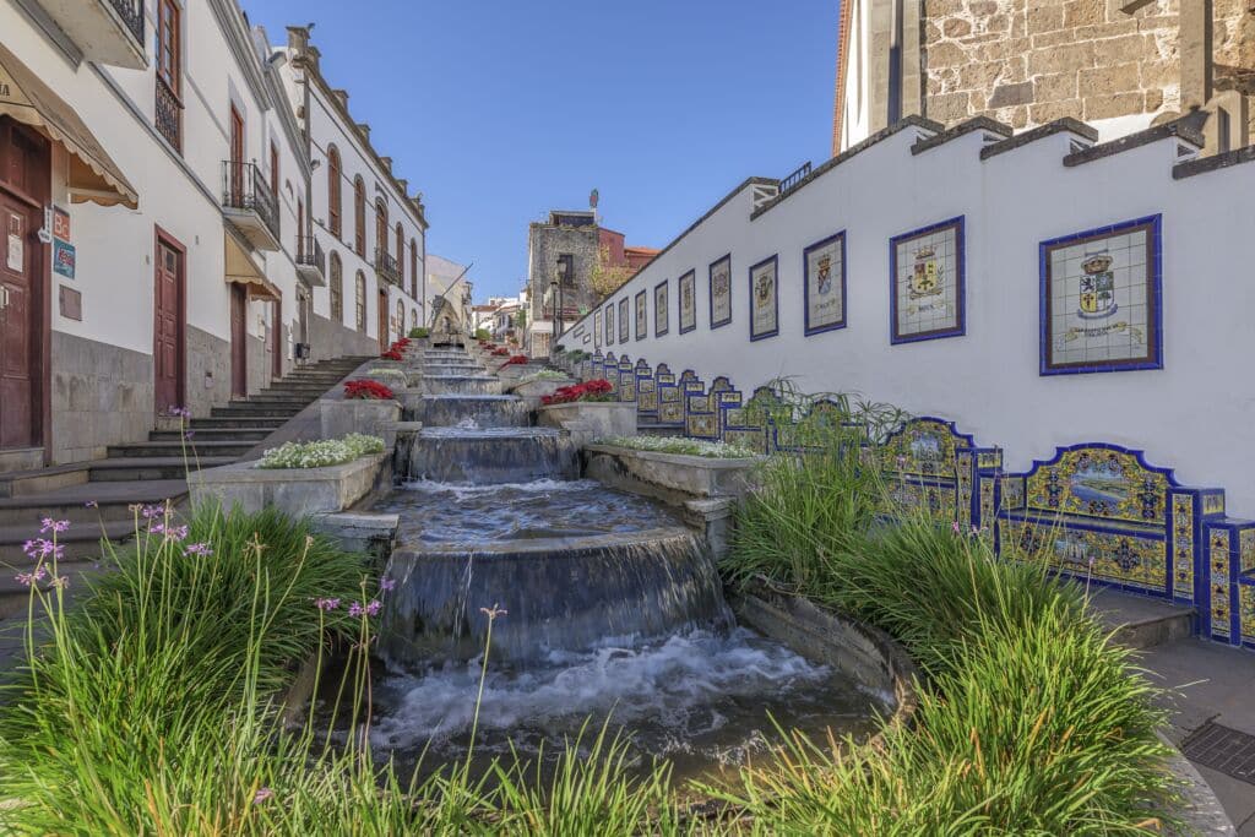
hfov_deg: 90.0
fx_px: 628
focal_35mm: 18
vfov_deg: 67.4
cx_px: 628
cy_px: 418
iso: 64
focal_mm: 18
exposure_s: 1/90
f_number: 6.7
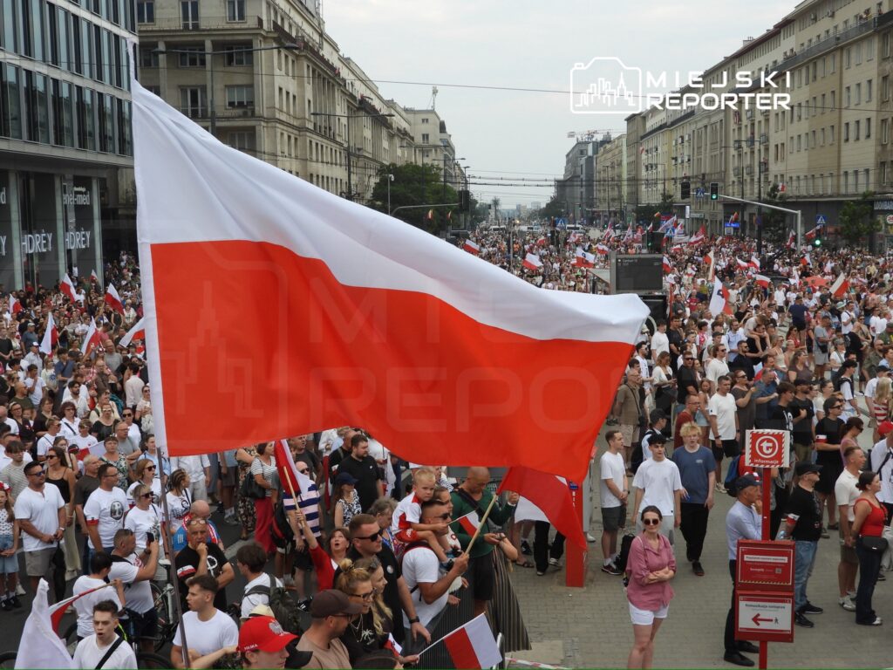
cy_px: 335
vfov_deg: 32.9
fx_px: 1135
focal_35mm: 44
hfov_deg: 42.9
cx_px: 446
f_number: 3.2
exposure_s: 1/320
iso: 100
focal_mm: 7.9
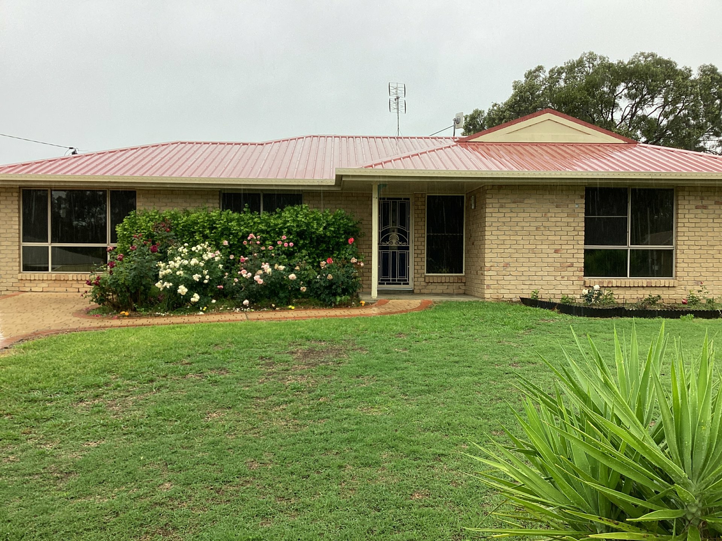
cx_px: 361
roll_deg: -0.9
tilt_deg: -2.6
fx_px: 647
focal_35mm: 31
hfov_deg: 58.4
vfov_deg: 45.4
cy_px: 270
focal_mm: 3.3
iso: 32
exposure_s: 1/100
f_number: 2.4
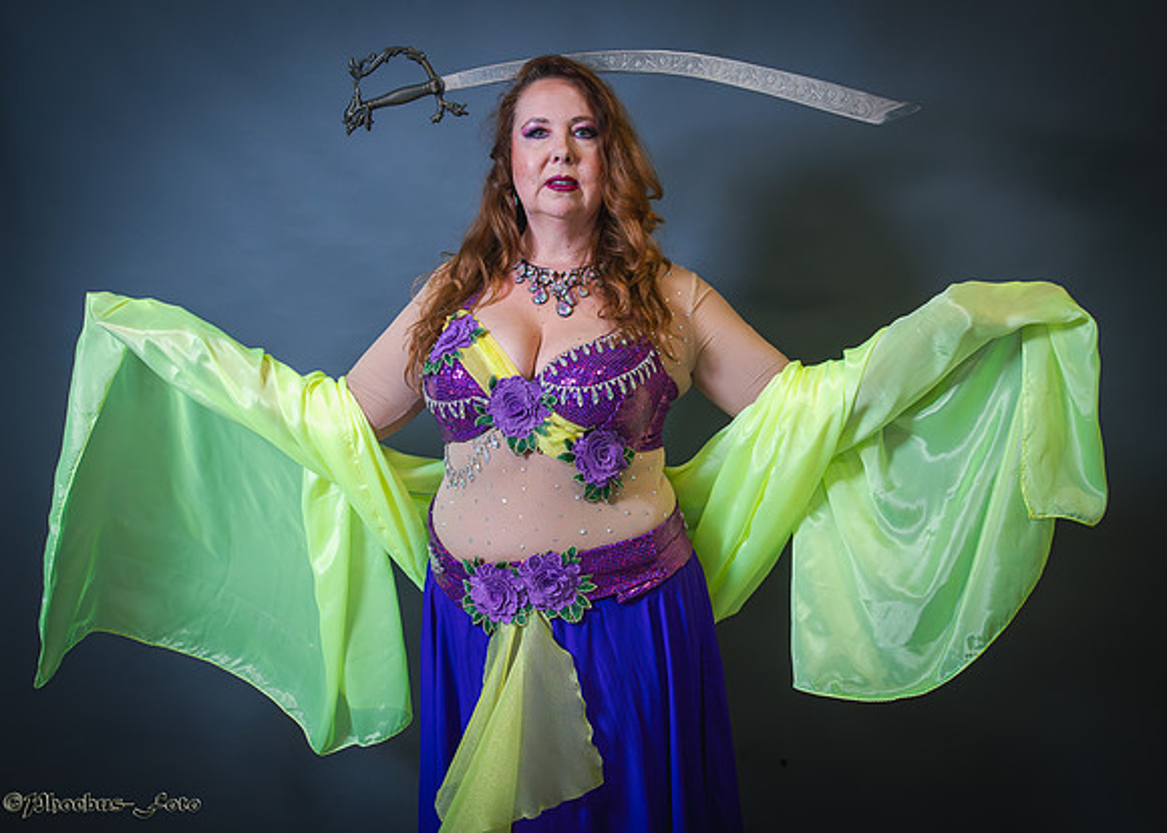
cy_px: 397
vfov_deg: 31.3
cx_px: 634
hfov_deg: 42.9
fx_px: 1484
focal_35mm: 45
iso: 5000
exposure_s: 1/200
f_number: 8
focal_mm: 38
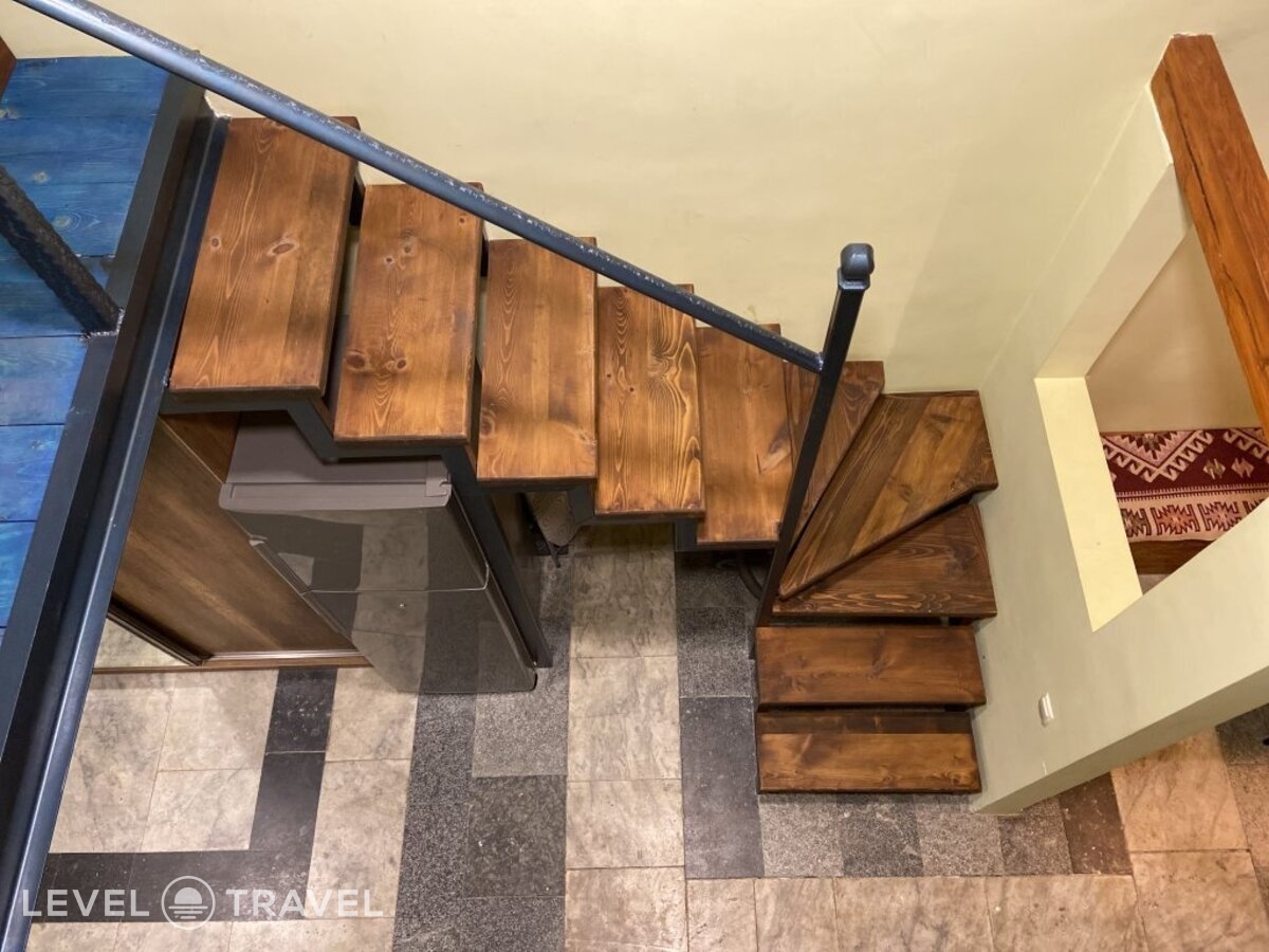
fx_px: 953
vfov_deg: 53.1
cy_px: 476
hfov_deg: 67.3
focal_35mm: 26
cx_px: 634
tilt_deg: -64.1
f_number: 1.8
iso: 400
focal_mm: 4.25
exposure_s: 1/50
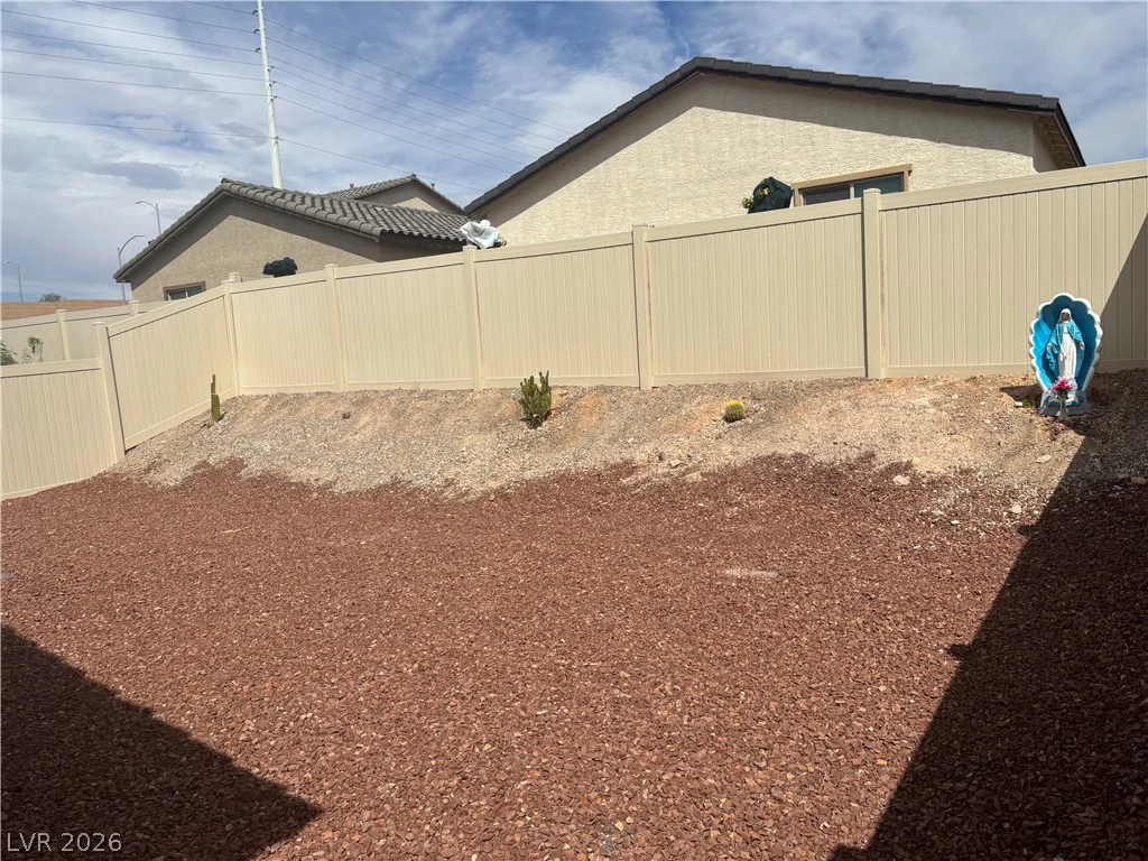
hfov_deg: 67.3
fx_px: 862
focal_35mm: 26
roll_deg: +3.4
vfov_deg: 53.1
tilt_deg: -5.5
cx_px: 574
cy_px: 430
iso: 50
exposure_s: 1/7194
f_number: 1.6
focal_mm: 5.96
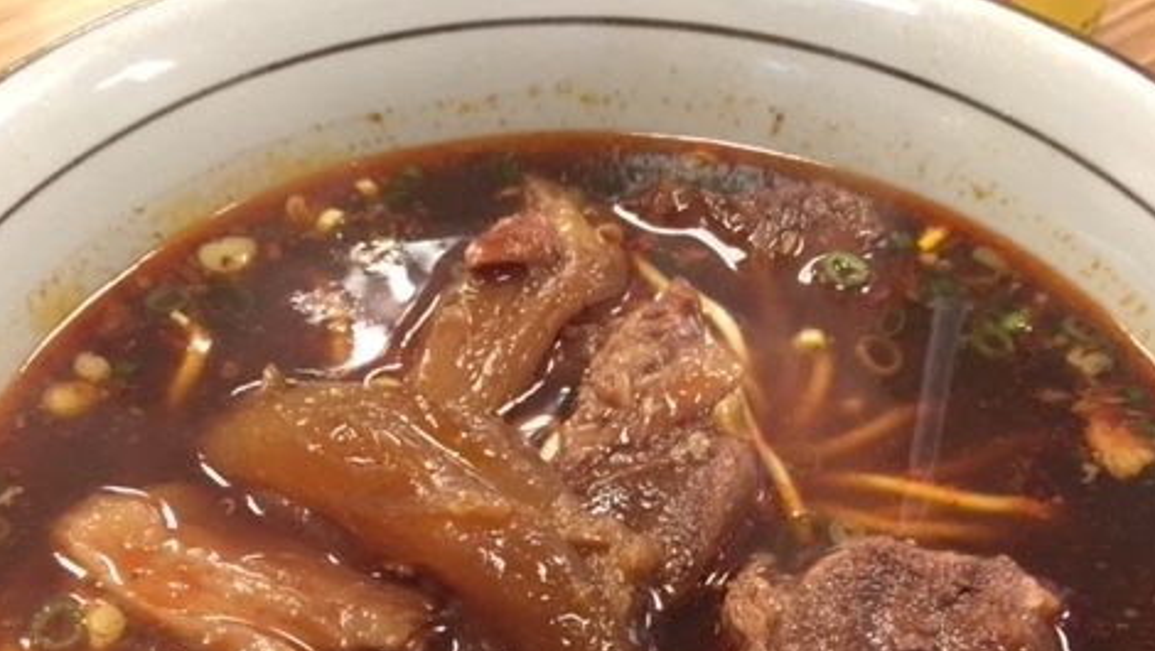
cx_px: 580
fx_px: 1318
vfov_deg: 25.4
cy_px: 742
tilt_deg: -55.7
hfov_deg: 47.3
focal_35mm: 43
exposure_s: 1/15
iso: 125
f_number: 2.2
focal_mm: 4.15
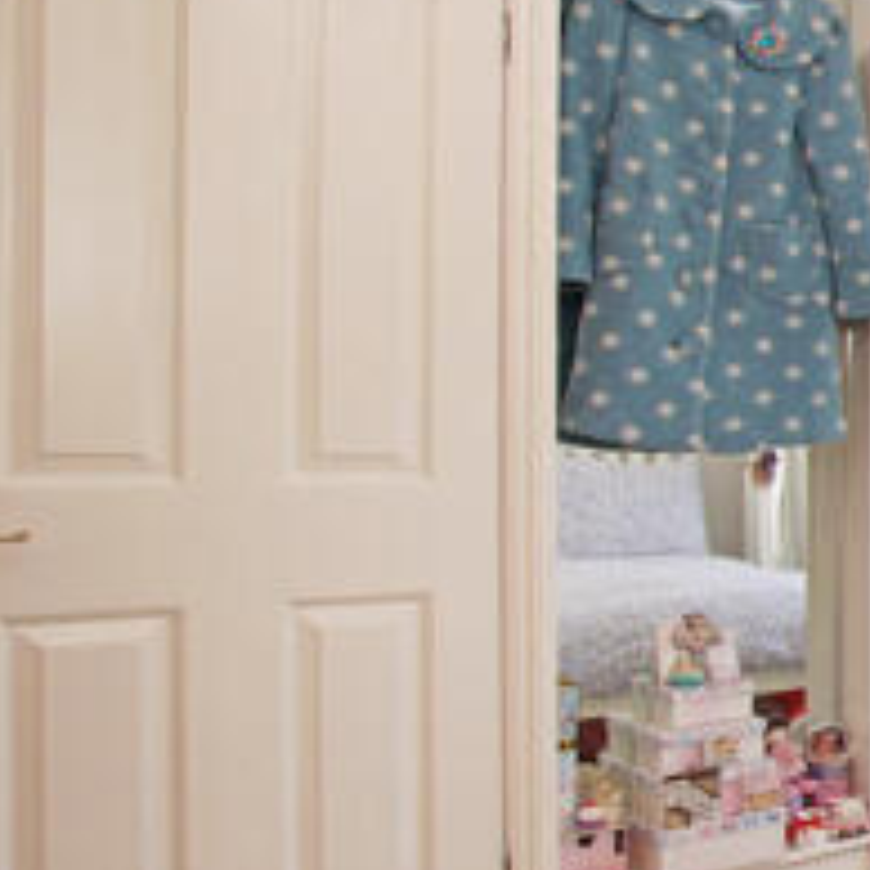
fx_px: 1223
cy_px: 446
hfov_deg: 24.4
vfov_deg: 39.2
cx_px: 1455
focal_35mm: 43
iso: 200
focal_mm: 10
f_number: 4.5
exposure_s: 1/80
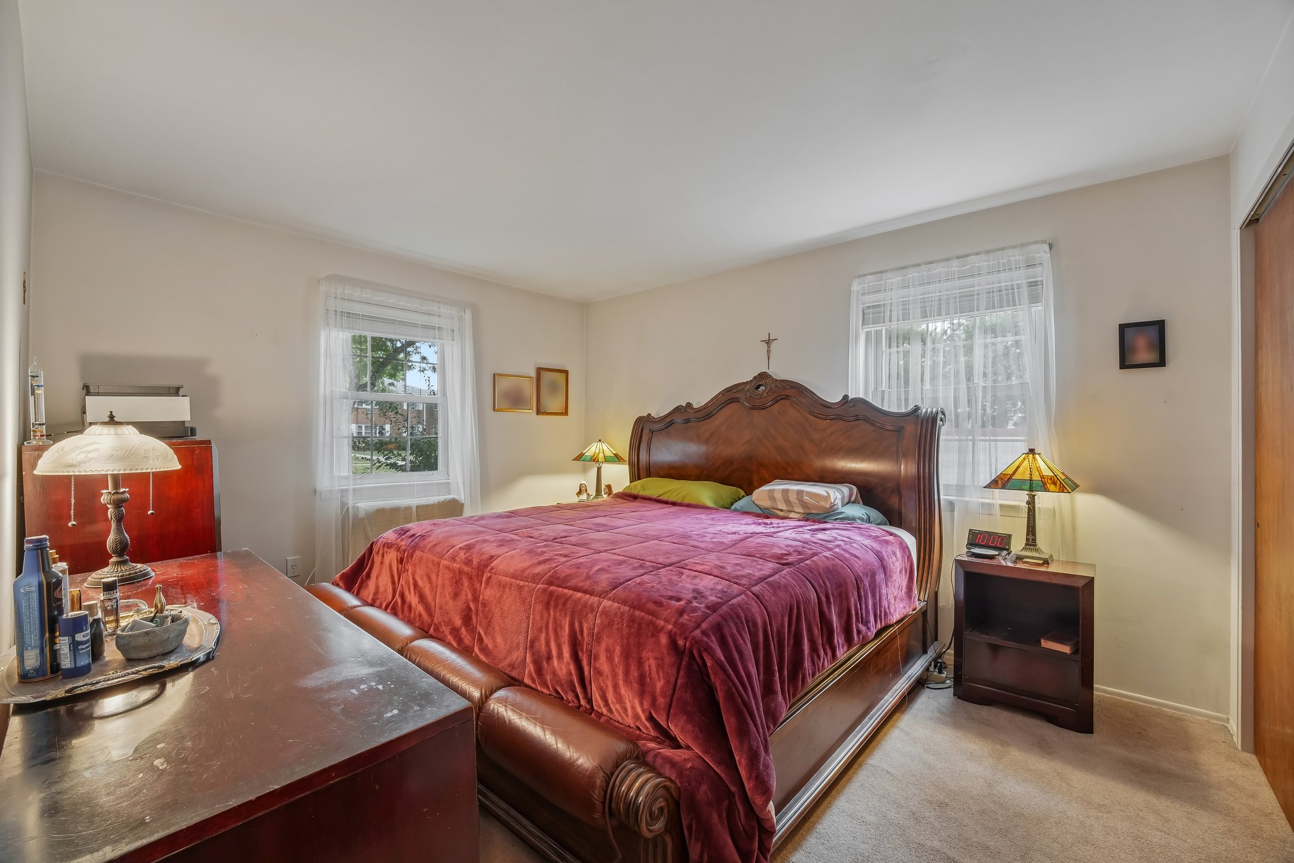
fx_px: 503
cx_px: 647
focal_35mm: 14
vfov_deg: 81.2
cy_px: 432
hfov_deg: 104.3
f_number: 8
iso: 400
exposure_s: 1/5
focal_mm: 14
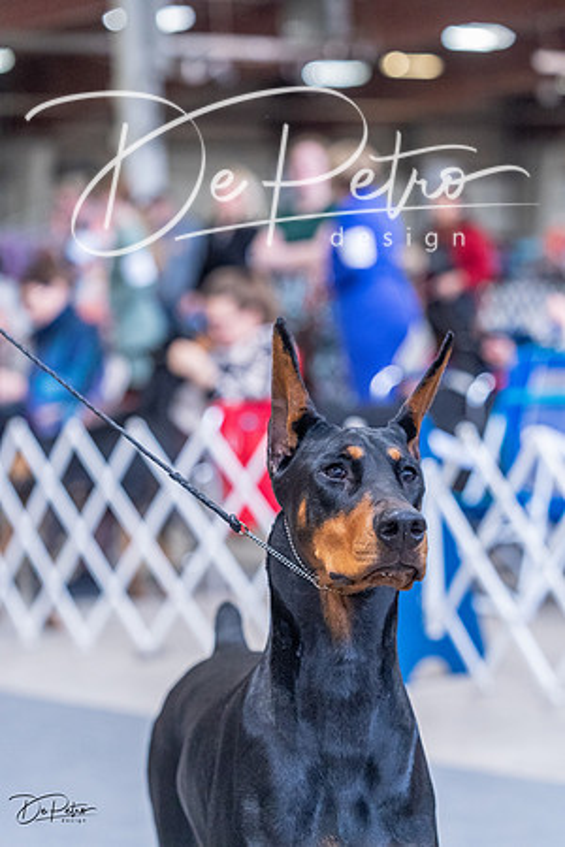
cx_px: 282
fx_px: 2119
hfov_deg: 15.2
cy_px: 424
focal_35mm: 90
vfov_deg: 22.6
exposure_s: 1/400
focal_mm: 90
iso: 6400
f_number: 4
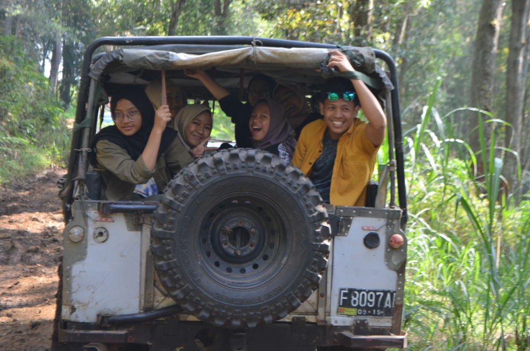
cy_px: 176
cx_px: 265
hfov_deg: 24.7
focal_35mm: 82
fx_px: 1212
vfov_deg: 16.5
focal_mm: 55
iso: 400
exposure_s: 1/100
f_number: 5.6
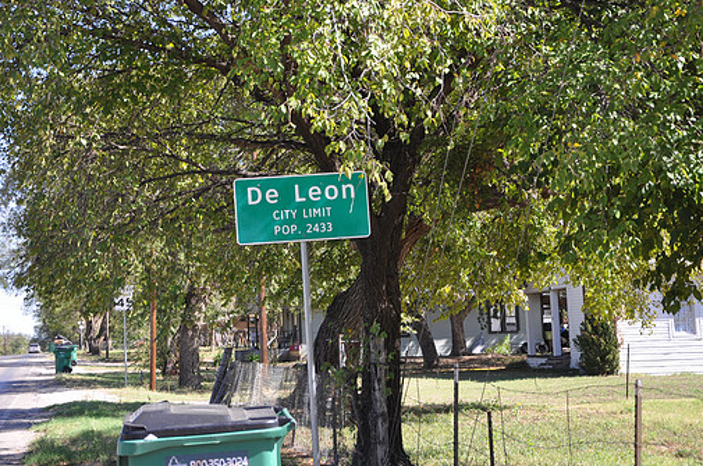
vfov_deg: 17.5
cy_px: 212
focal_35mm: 78
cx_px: 303
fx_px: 1512
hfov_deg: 26.1
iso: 360
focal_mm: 45
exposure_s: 1/125
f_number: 5.6
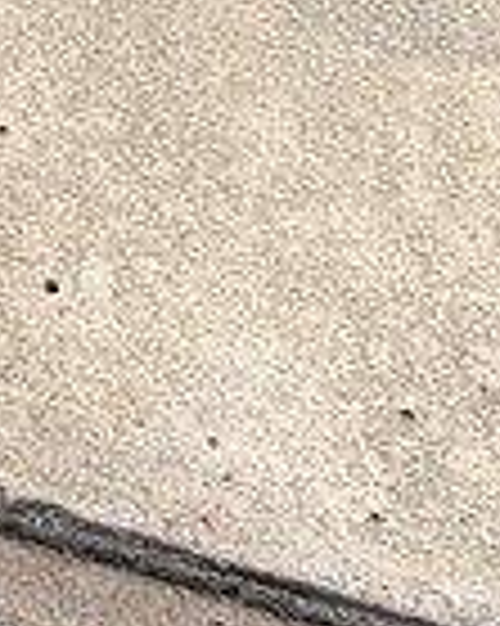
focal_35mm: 101
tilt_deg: -5.8
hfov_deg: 13.9
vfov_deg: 12.1
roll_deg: -4.1
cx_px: -329
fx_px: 1870
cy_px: -1126
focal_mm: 2.22
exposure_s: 1/1464
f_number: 2.2
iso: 20
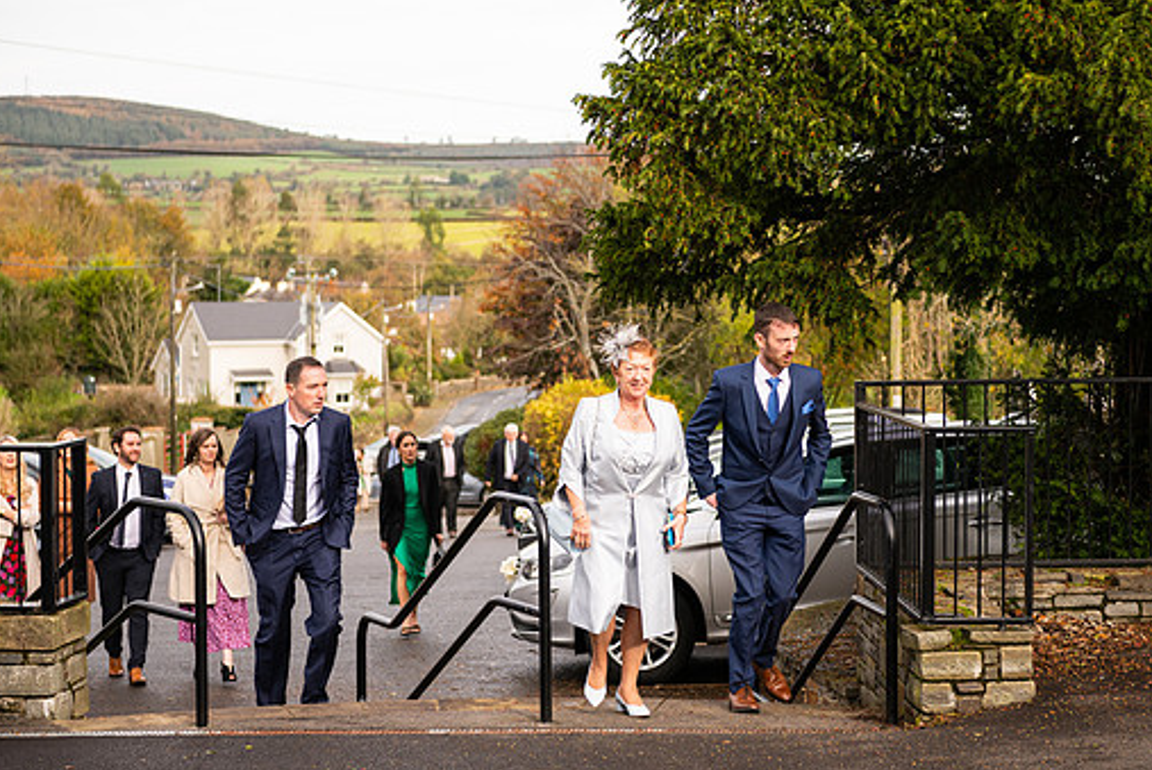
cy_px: 378
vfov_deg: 17.1
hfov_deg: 25.3
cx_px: 643
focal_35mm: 80
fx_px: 2562
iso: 200
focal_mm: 70
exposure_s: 1/800
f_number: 3.5
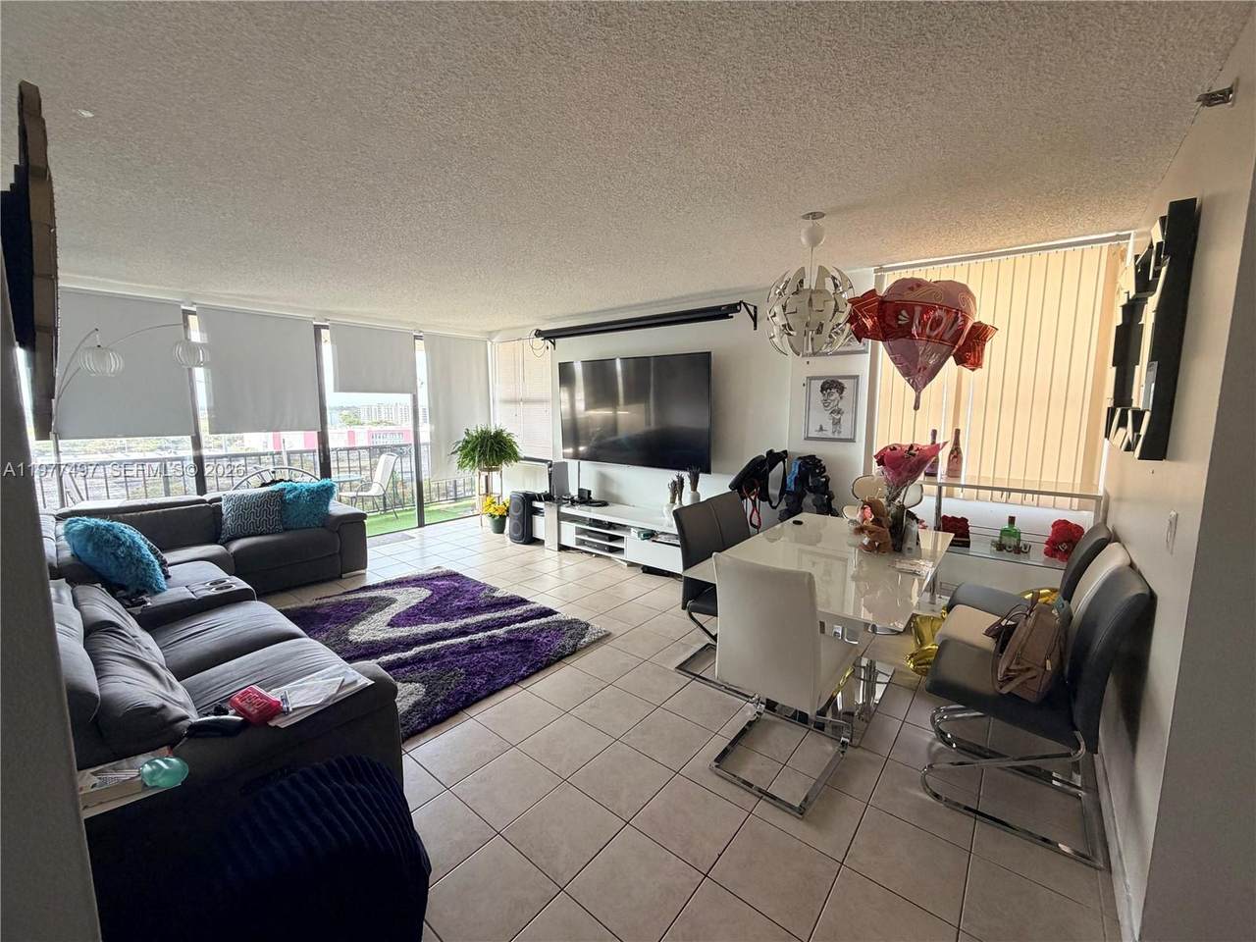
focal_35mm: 14
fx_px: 508
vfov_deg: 85.7
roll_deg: +0.1
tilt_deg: -7.1
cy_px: 471
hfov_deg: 102.1
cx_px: 628
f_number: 2.2
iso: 200
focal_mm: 2.22
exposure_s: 1/121
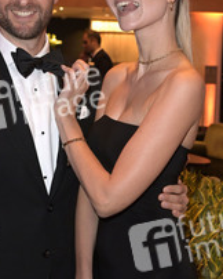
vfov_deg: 24.4
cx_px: 74
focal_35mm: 78
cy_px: 170
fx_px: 643
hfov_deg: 19.6
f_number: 5.6
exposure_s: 1/40
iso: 2000
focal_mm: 42
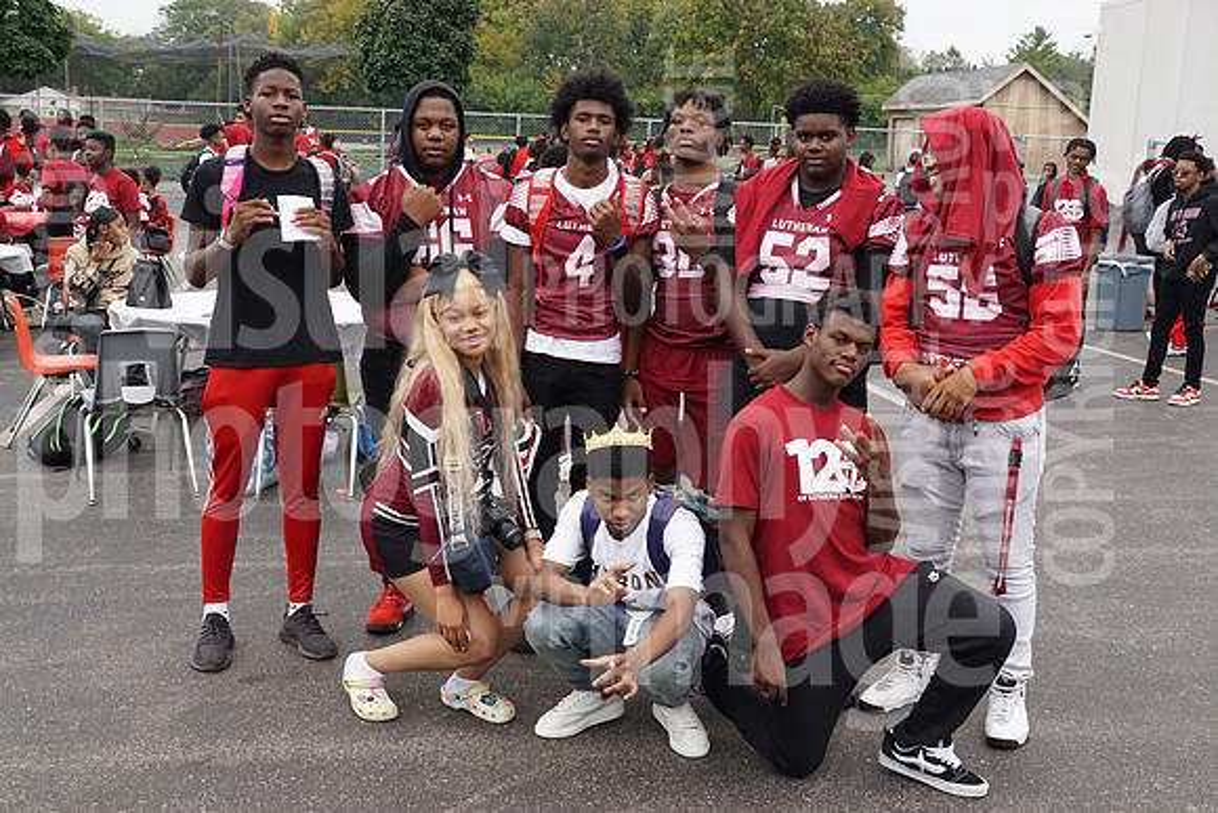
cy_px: 406
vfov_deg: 31.9
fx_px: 1421
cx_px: 609
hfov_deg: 46.4
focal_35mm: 42
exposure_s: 1/400
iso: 1000
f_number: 8
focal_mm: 28
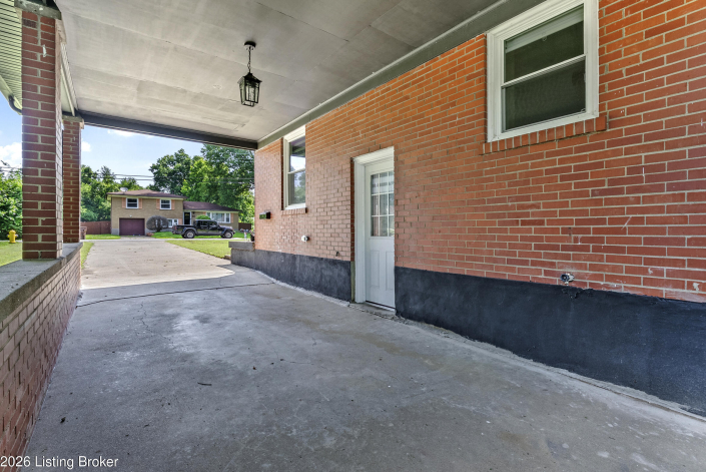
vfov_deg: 70.5
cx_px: 363
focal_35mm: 17
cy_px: 233
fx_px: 334
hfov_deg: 93.2
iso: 400
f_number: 11
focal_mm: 16
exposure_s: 1/6
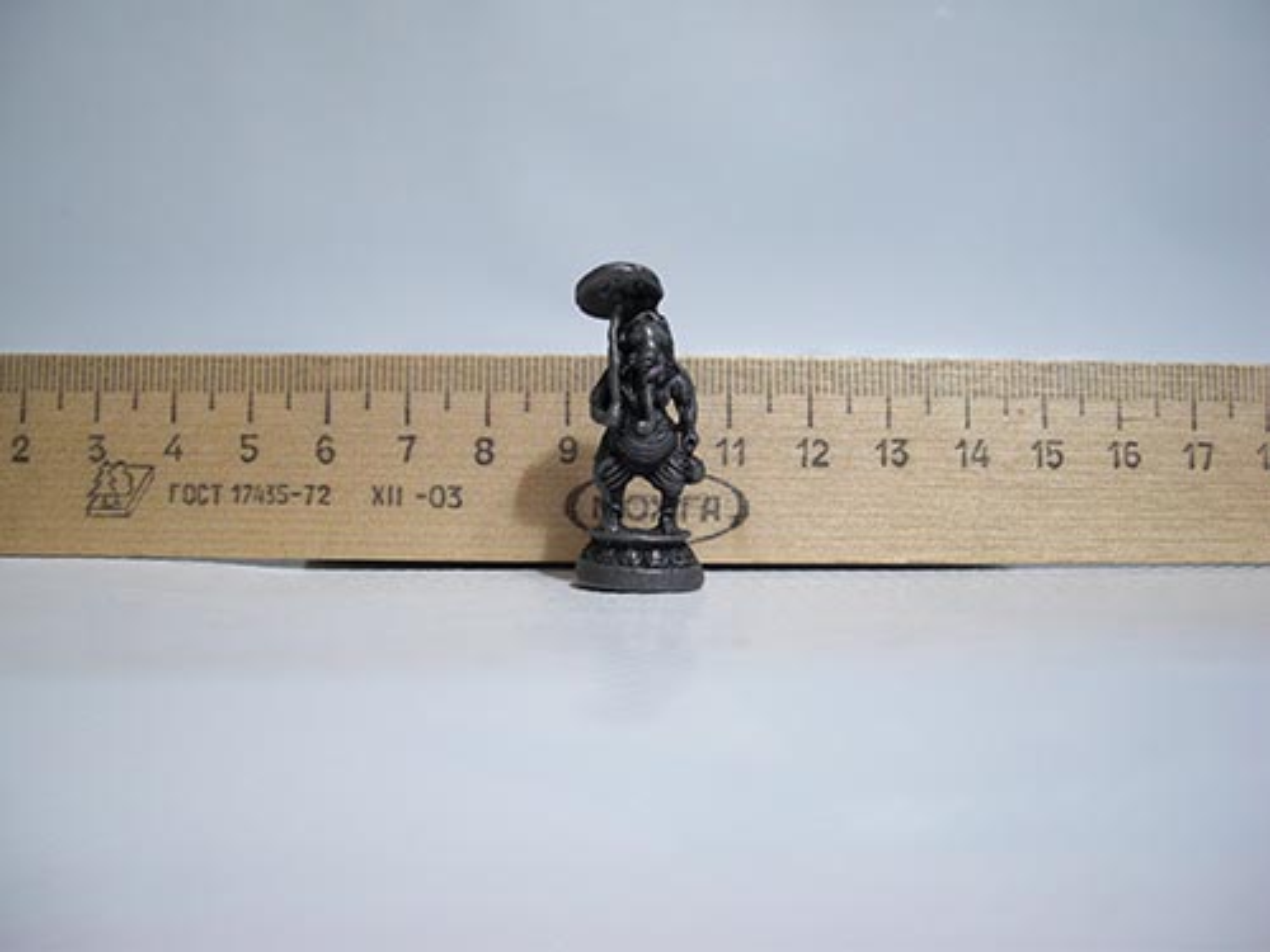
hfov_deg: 51.4
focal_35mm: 36
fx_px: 1321
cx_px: 635
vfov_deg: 39.7
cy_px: 476
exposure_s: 1/4
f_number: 2.8
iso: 100
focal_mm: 6.3
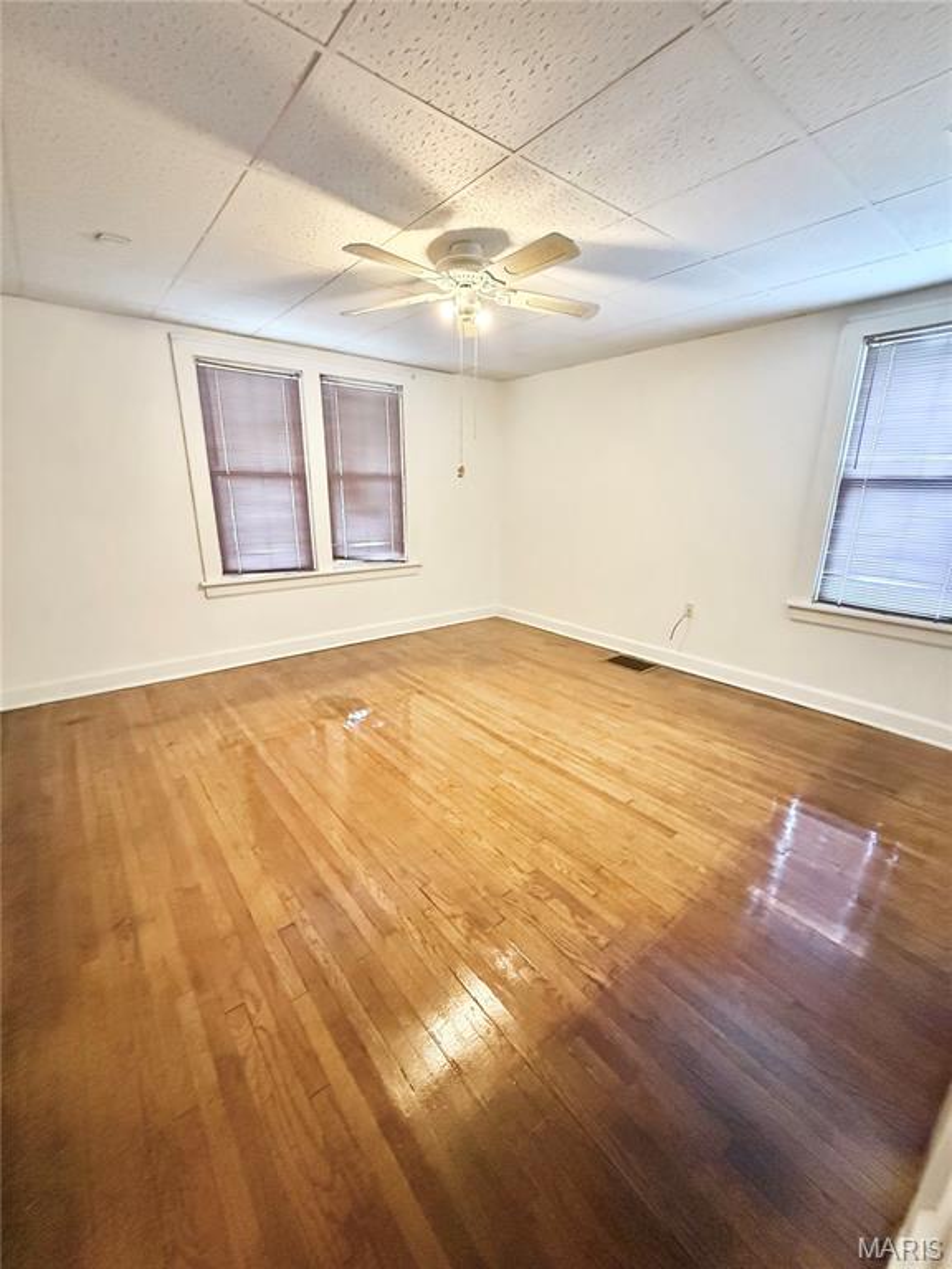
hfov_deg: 85.7
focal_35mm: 14
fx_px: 513
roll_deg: -1.0
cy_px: 634
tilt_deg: -15.7
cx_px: 476
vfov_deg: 102.1
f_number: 2.2
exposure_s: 1/60
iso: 1250
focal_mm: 2.22
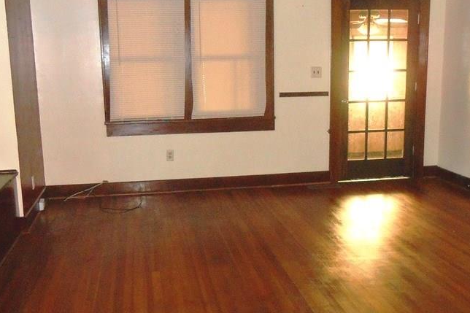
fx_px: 561
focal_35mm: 43
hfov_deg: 45.4
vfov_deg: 31.1
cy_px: 173
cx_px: 242
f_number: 3.5
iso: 500
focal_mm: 4.6
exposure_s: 1/25
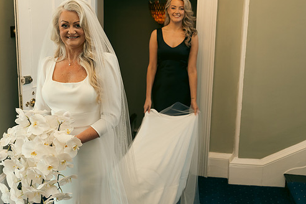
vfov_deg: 29.2
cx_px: 129
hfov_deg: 42.6
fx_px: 391
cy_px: 89
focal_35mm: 46
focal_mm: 39
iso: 1250
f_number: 3.5
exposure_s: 1/160
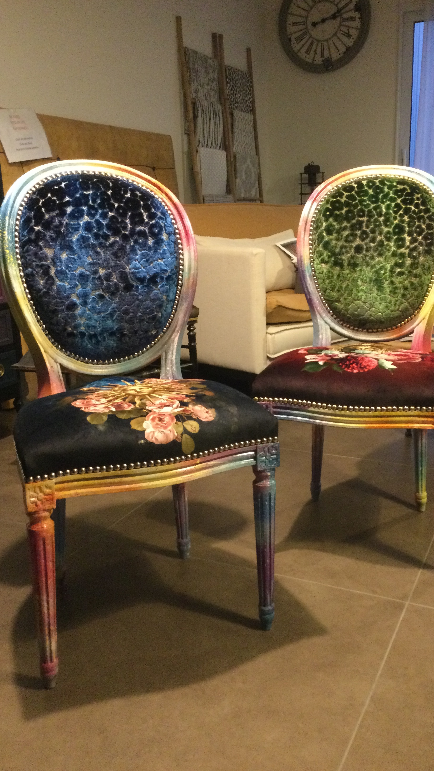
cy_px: 385
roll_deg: -0.2
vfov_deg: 58.0
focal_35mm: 34
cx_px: 259
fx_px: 695
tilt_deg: -15.7
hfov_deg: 34.5
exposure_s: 1/17
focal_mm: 3.3
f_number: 2.4
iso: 400
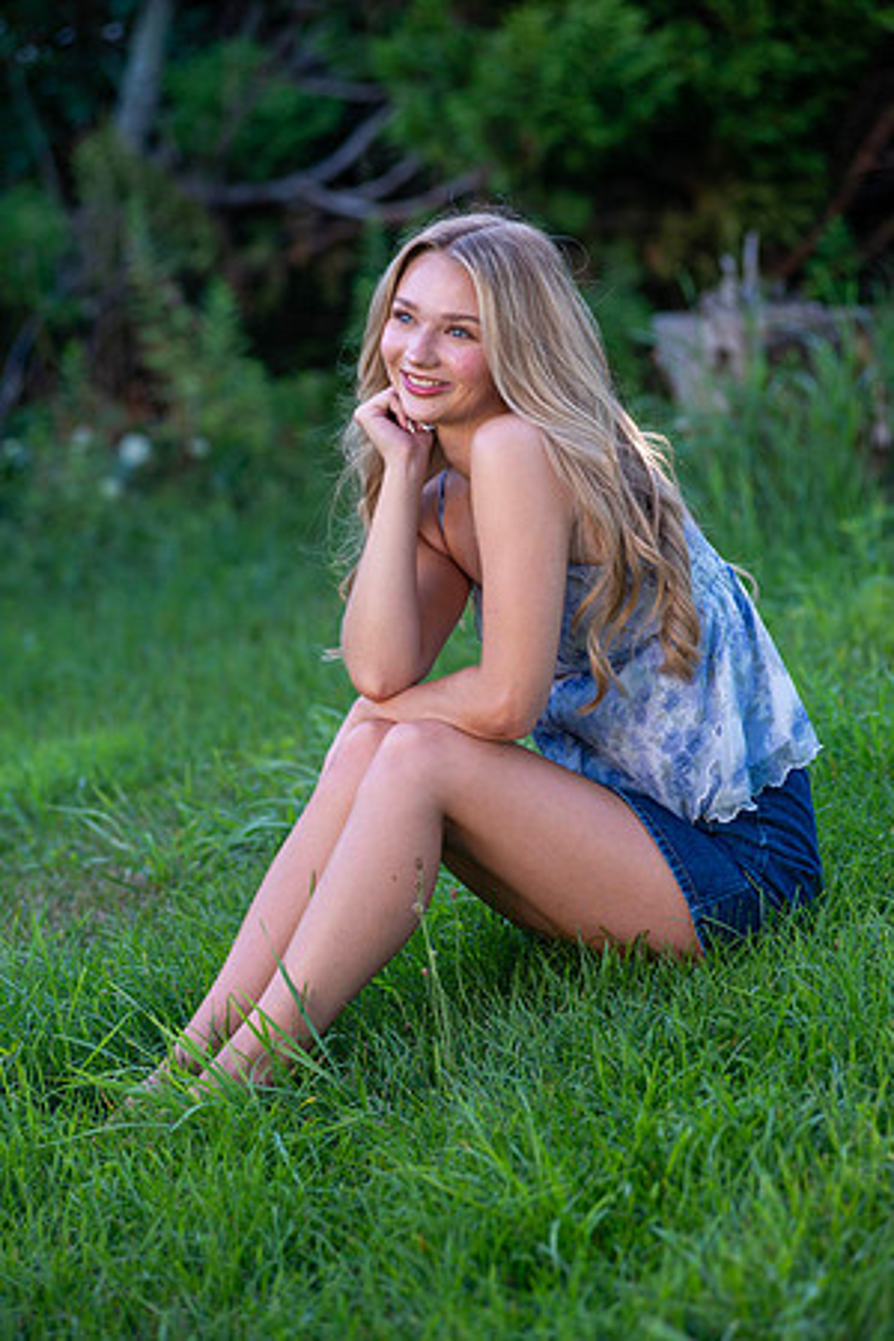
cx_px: 447
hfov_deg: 12.2
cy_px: 670
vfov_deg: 18.3
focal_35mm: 112
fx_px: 4172
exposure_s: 1/200
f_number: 4
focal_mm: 112
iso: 160
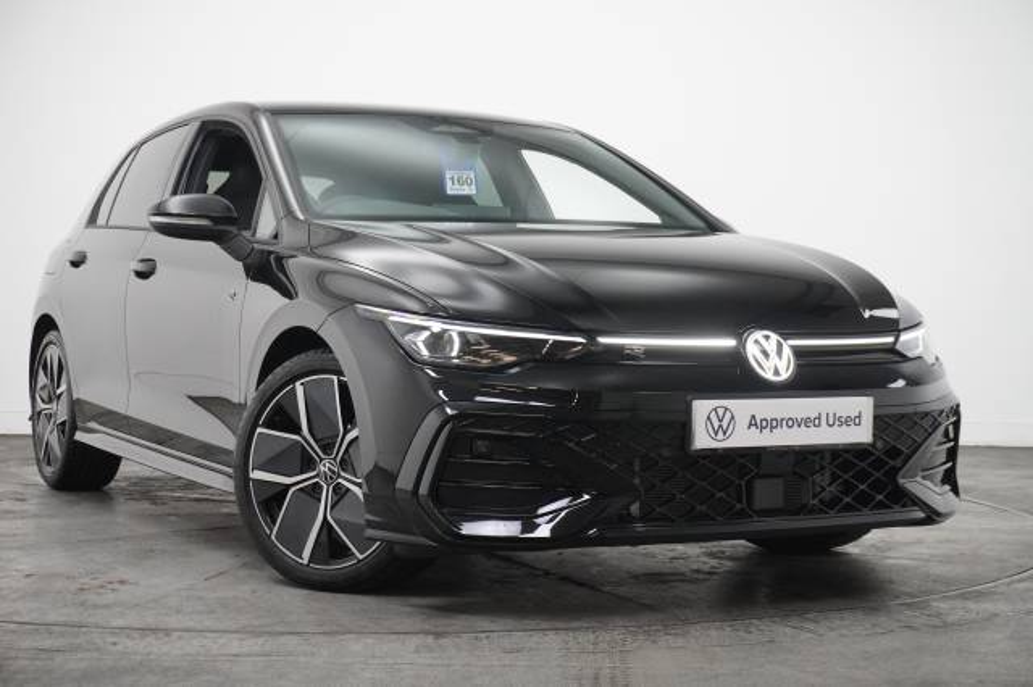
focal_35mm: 62
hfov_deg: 32.6
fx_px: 1764
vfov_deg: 22.1
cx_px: 516
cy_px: 344
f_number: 5.6
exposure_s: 1/200
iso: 5000
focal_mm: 41
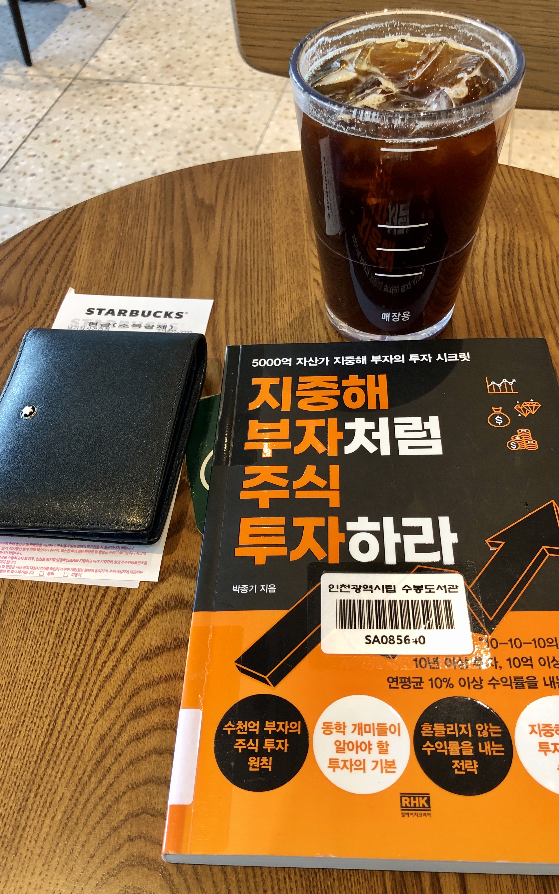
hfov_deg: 41.8
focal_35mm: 30
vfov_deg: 62.9
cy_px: 447
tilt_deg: -51.4
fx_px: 731
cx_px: 288
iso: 40
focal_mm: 3.99
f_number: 1.8
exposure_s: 1/20
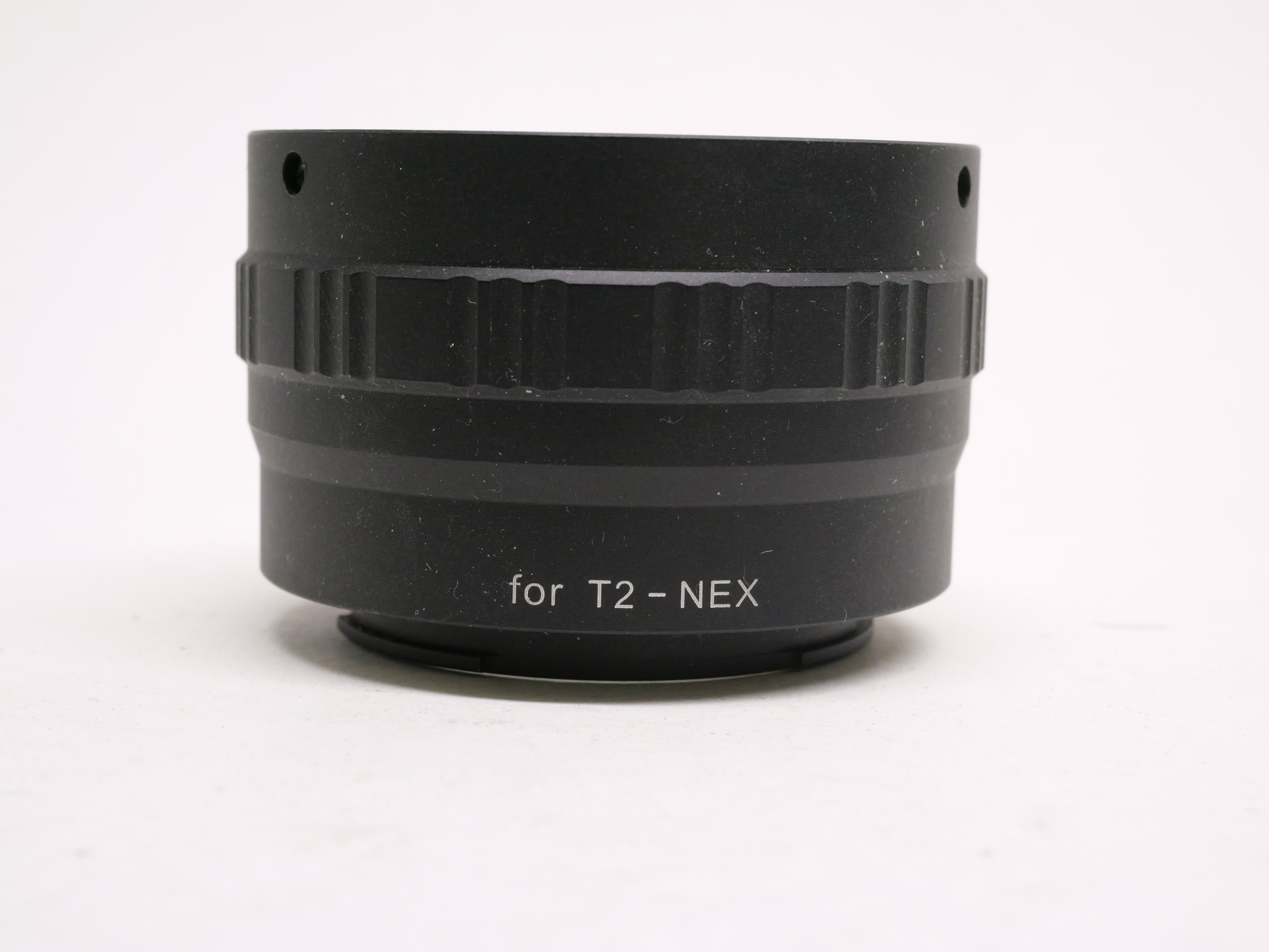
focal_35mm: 60
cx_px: 634
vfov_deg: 24.4
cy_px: 476
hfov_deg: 32.2
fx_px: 2200
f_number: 8
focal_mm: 30
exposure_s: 1/80
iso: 2500
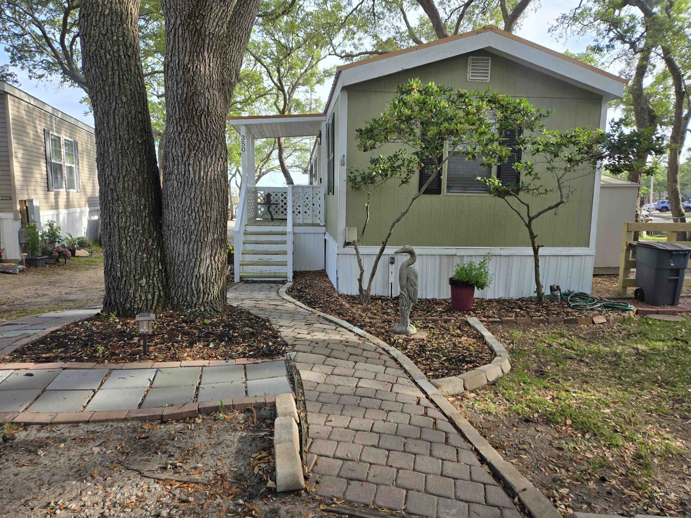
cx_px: 346
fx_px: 459
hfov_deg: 73.9
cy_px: 259
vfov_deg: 58.9
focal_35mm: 23
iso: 25
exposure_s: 1/518
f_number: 1.8
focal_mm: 5.4
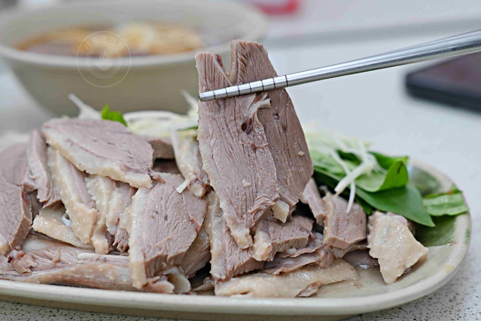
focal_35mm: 75
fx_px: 1002
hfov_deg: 27.0
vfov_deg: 18.2
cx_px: 240
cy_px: 160
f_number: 3.2
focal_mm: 50
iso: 800
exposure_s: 1/200
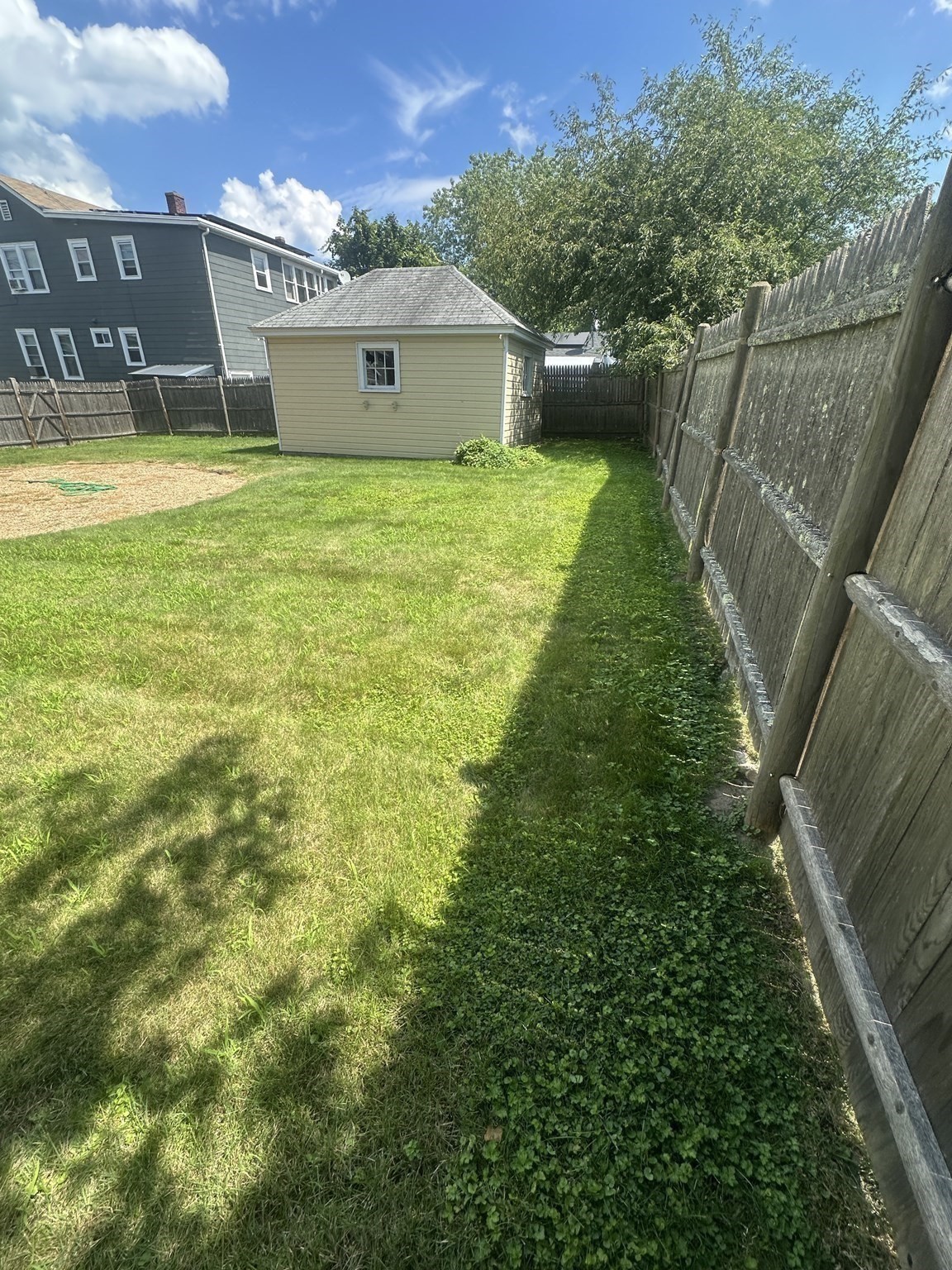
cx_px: 476
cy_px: 635
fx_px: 513
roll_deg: -0.4
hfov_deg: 85.7
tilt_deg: -24.1
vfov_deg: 102.1
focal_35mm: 14
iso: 40
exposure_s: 1/769
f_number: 2.2
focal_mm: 2.22
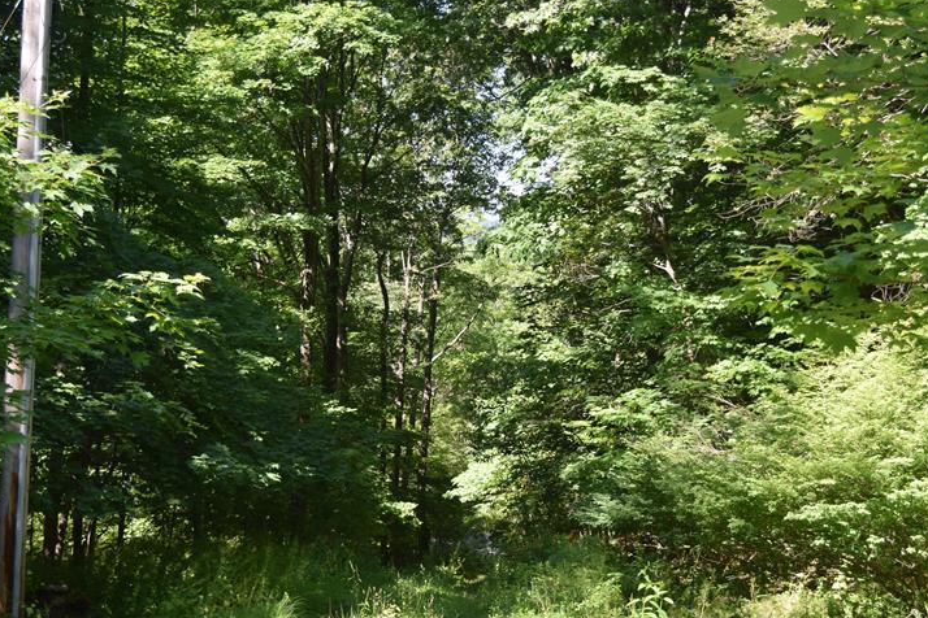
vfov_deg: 18.6
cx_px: 422
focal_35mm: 73
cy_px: 382
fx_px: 1882
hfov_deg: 27.7
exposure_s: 1/125
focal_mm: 32
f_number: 5.6
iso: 140
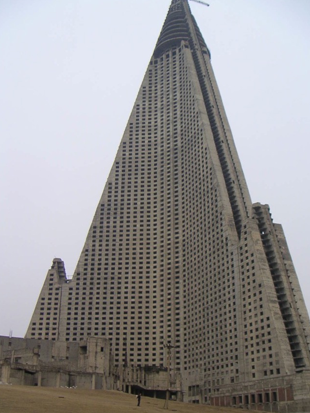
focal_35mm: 40
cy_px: 204
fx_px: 478
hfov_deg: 35.9
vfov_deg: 46.8
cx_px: 162
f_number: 6.7
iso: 64
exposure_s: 1/180
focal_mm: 4.8
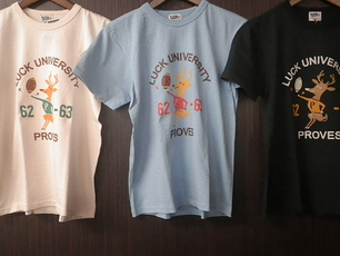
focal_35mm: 32
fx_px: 315
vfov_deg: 44.1
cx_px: 182
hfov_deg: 56.7
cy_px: 113
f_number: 3.5
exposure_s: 1/50
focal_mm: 5
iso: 800
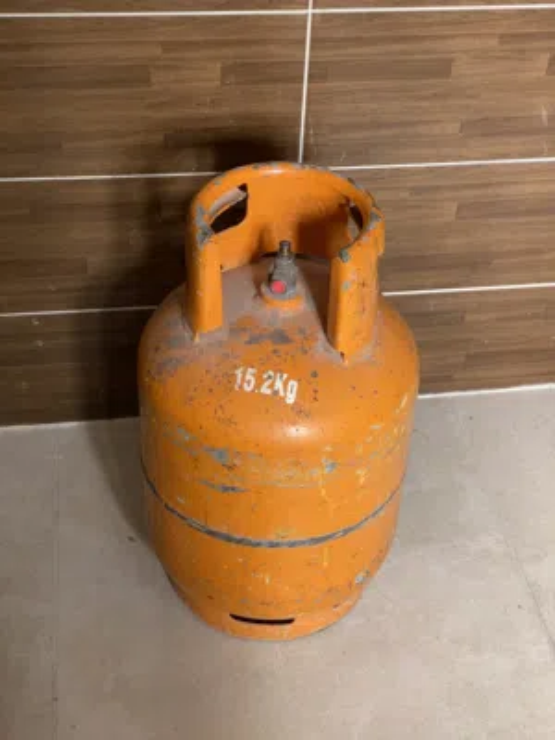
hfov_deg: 28.0
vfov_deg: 36.8
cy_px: 370
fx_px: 1112
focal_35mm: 52
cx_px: 278
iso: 160
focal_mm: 6
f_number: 2
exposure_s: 1/92
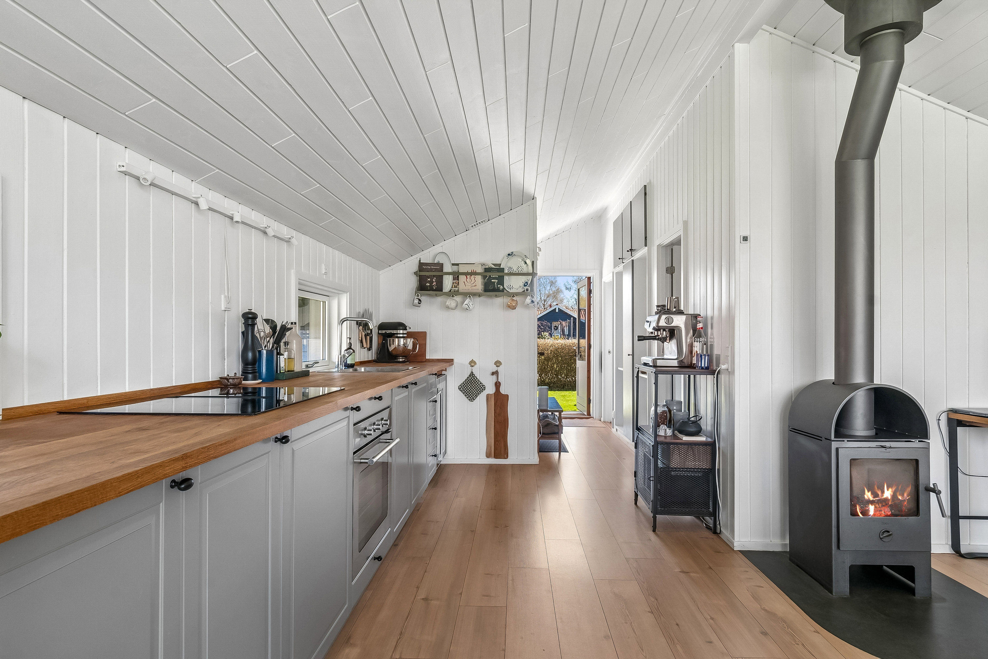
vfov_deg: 67.4
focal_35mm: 18
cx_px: 494
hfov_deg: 90.0
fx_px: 494
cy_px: 330
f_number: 10
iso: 200
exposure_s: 1/8
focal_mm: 12
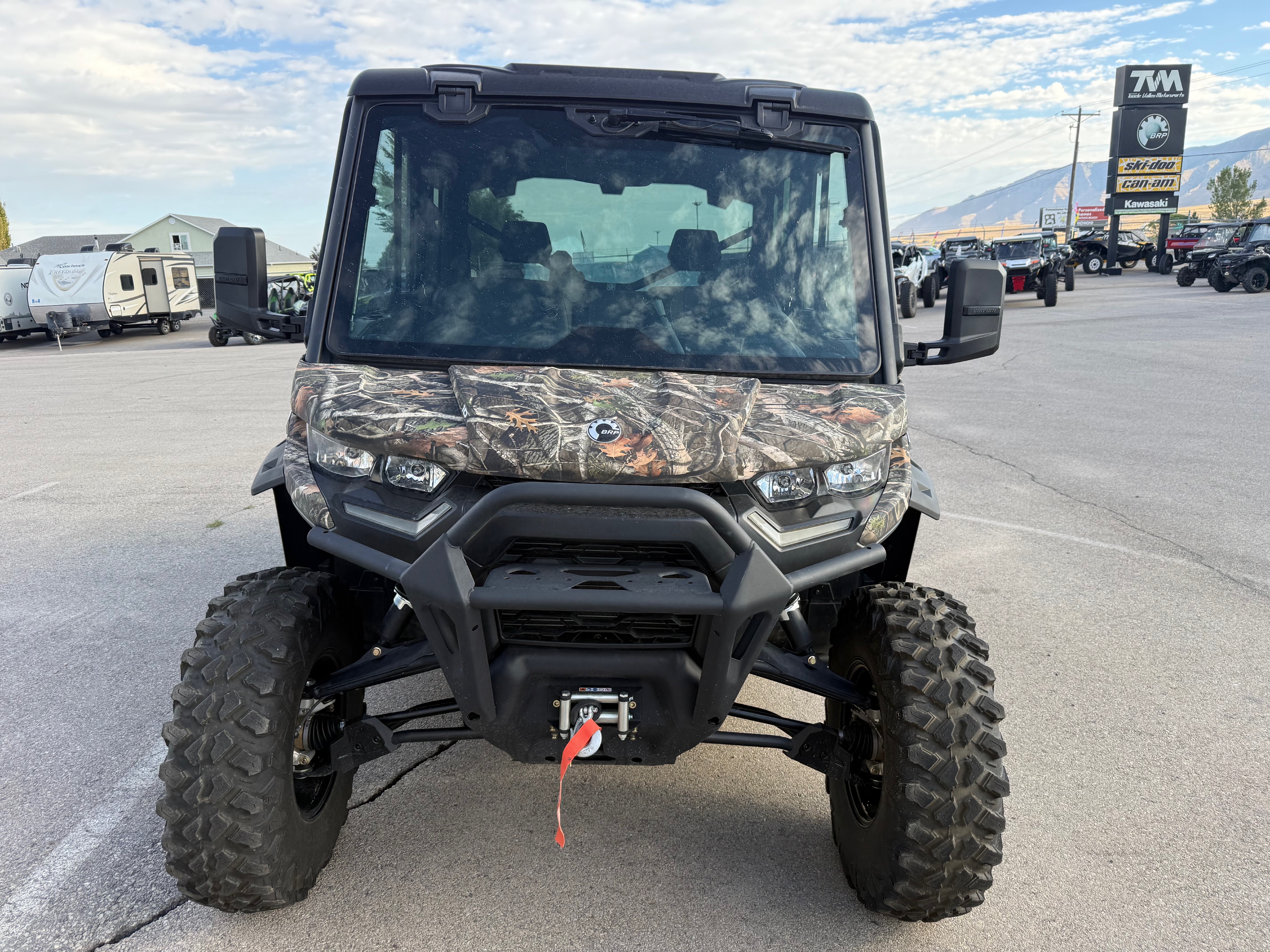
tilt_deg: -11.9
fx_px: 880
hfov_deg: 71.6
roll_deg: +2.6
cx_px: 635
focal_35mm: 24
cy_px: 476
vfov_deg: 56.8
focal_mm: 6.76
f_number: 1.78
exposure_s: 1/735
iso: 100
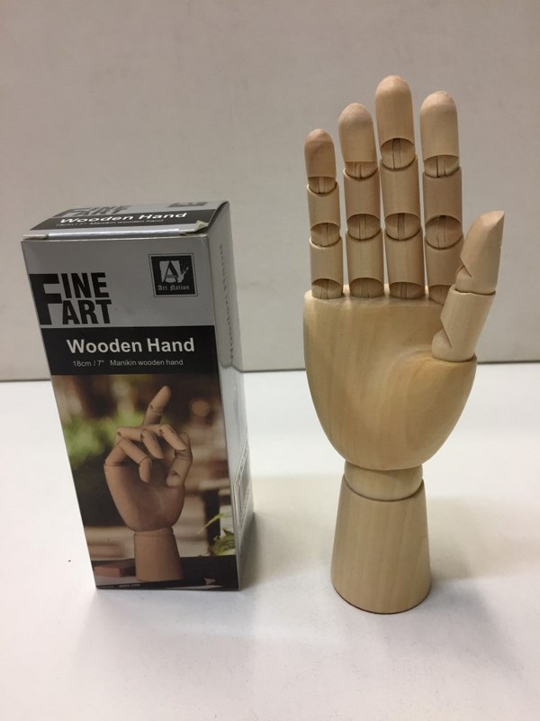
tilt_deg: -22.4
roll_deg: +2.4
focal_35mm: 29
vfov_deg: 61.7
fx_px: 603
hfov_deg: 48.2
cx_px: 270
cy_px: 360
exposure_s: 1/33
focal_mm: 4.15
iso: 50
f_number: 2.2
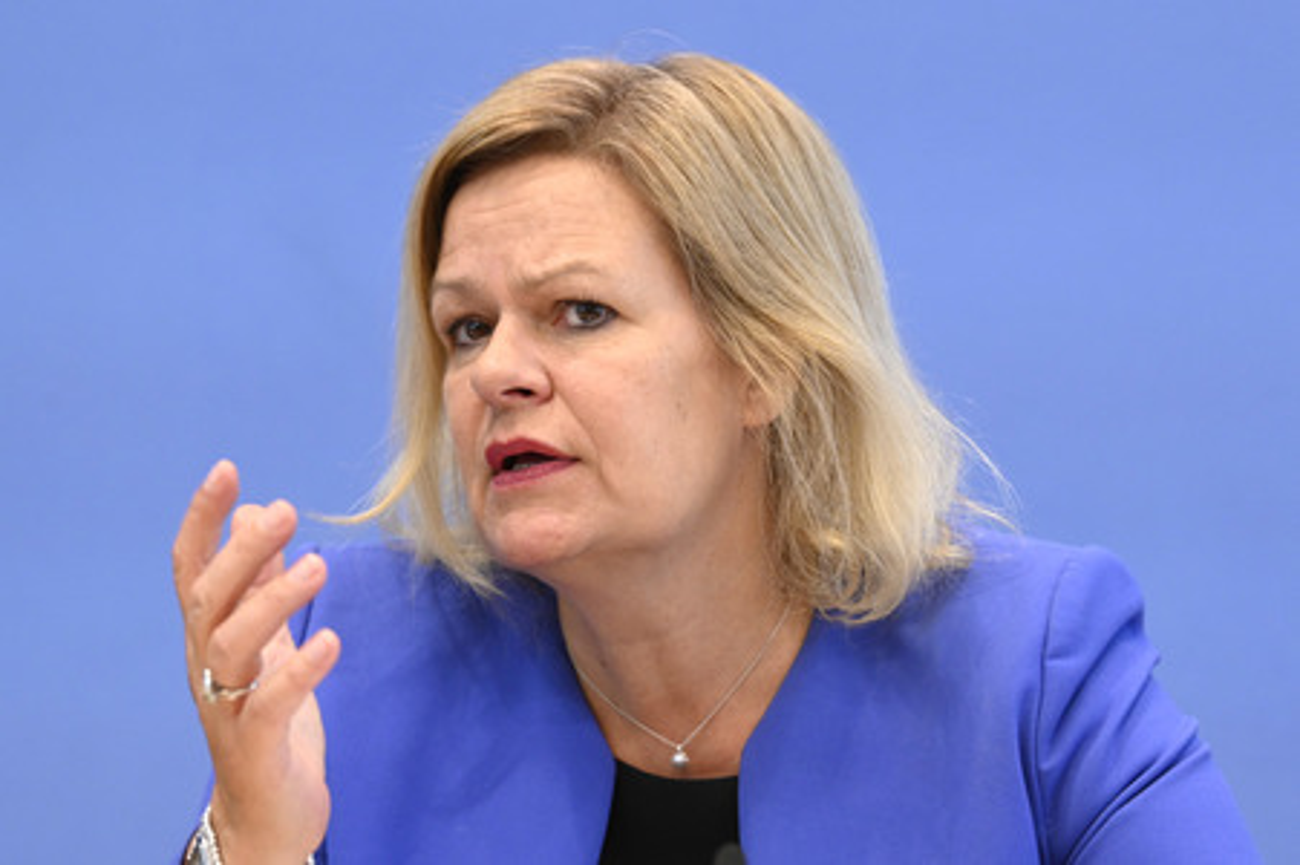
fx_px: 4871
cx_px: 650
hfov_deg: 15.2
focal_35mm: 135
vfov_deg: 10.1
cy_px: 432
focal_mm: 135
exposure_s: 1/500
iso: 4000
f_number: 5.6
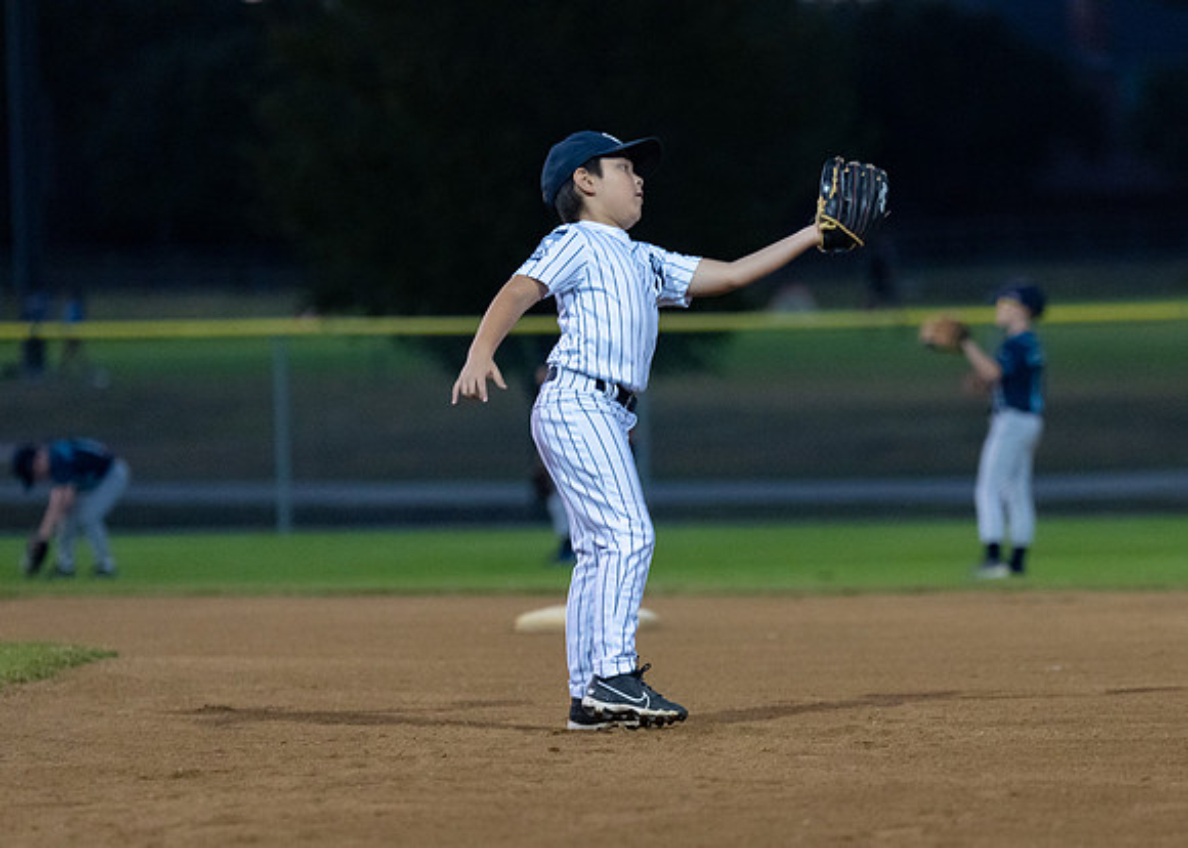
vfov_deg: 6.0
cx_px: 798
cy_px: 680
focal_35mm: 240
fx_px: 8106
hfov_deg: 8.4
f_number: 2.8
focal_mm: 143
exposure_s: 1/1000
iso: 1600
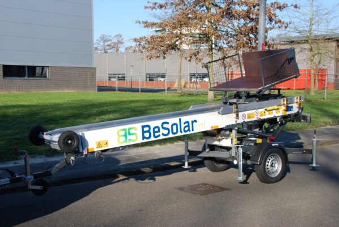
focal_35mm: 48
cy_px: 114
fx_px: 453
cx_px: 170
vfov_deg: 28.2
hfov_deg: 41.1
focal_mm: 32
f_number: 7.1
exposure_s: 1/200
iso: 100
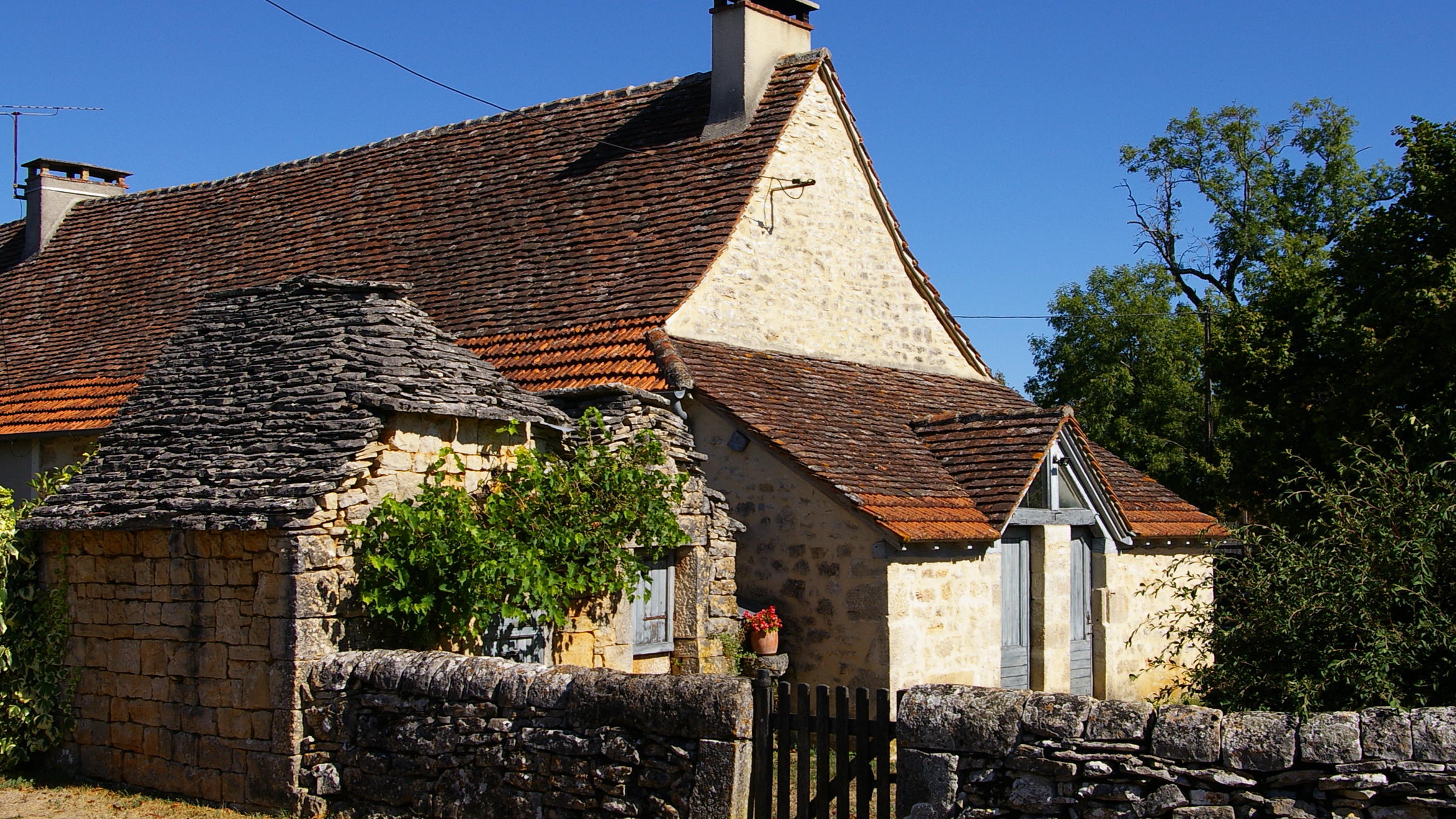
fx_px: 1737
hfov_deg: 45.5
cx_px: 727
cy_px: 403
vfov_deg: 26.5
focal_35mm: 45
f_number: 11
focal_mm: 28
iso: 200
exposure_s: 1/250
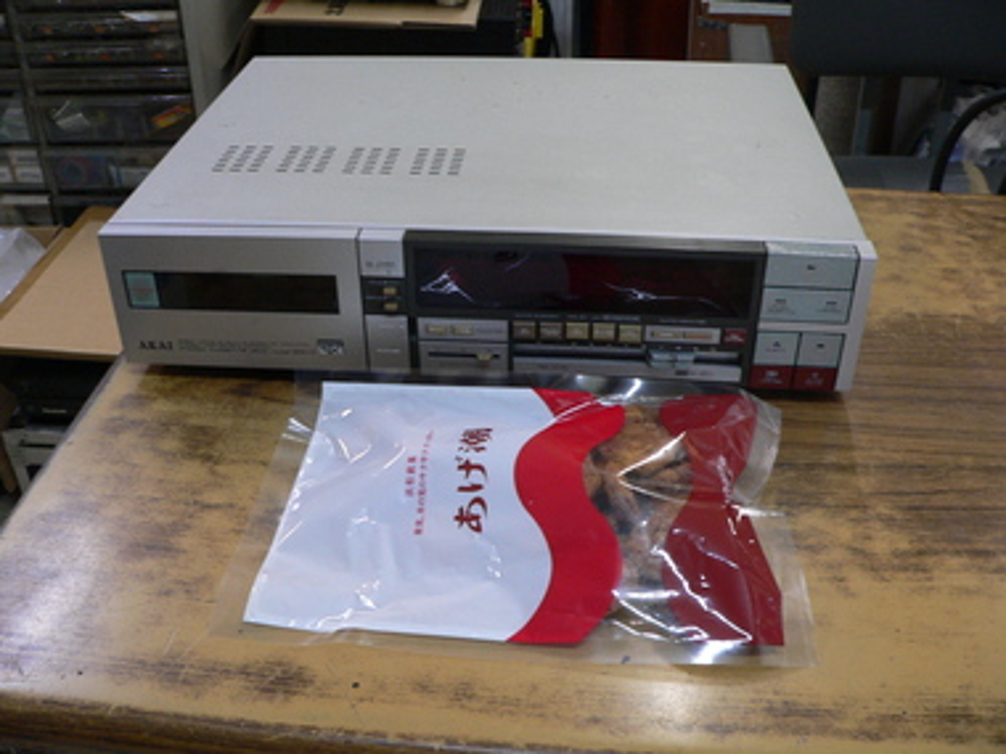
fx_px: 1046
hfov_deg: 51.4
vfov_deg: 39.7
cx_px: 503
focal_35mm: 36
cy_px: 377
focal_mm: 6
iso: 200
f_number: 2.8
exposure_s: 1/25
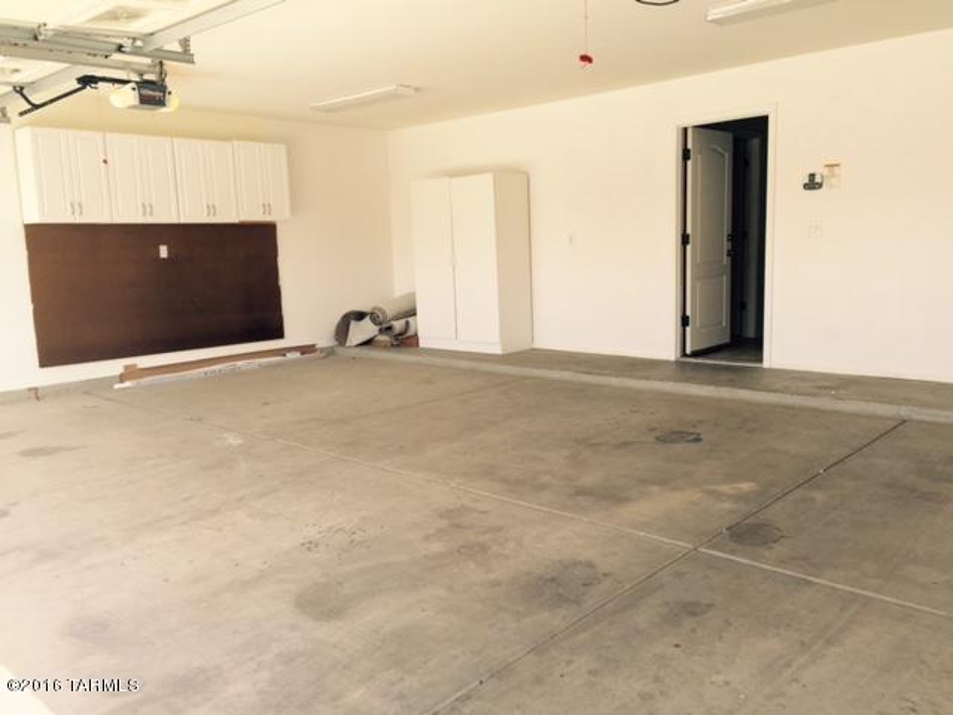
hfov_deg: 61.7
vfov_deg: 48.2
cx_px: 476
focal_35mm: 29
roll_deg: +1.2
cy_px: 358
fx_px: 798
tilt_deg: -10.1
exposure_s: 1/289
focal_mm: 4.15
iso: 32
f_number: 2.2
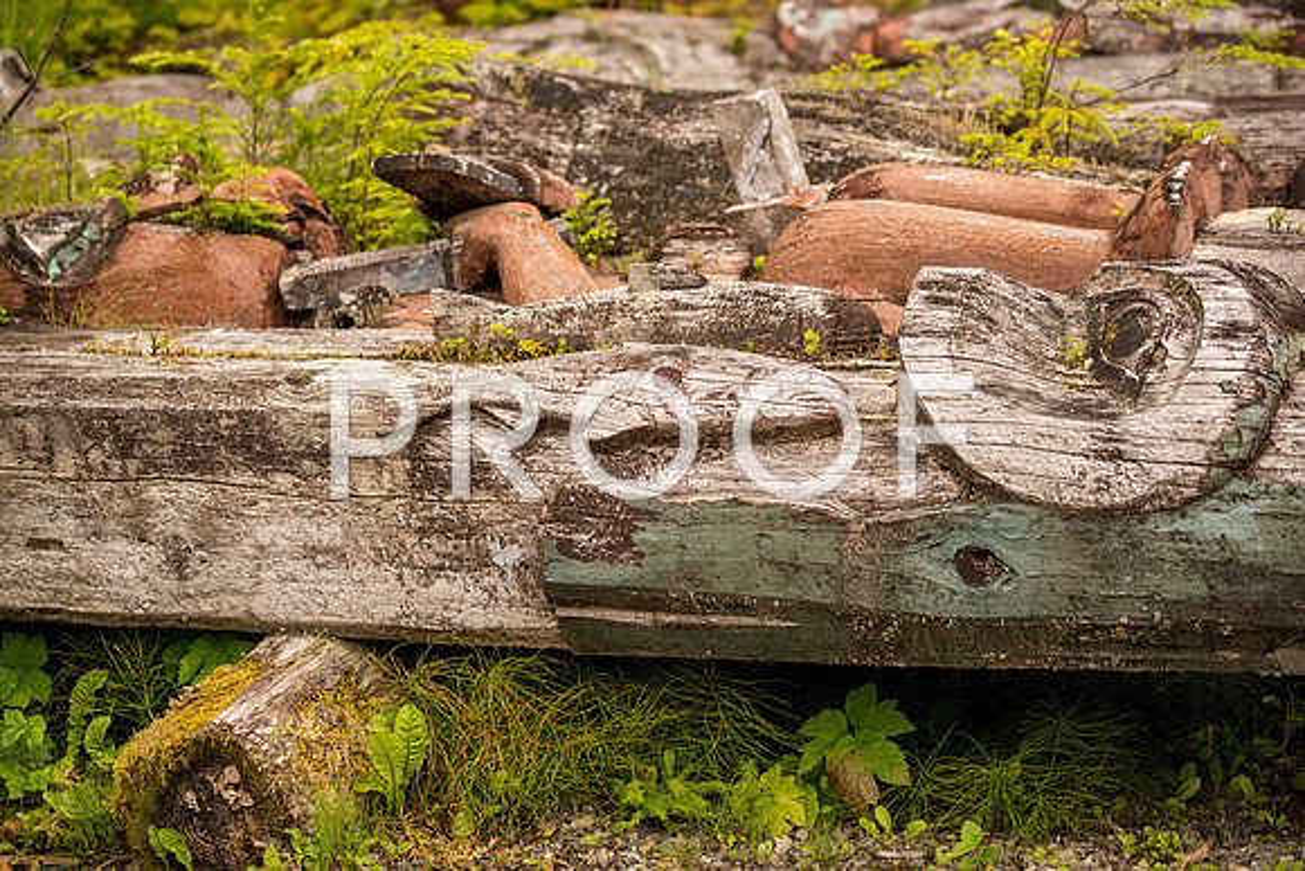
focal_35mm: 86
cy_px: 436
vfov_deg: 15.9
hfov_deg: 23.6
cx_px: 652
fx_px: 3118
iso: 200
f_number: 2.8
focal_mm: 86
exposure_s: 1/500
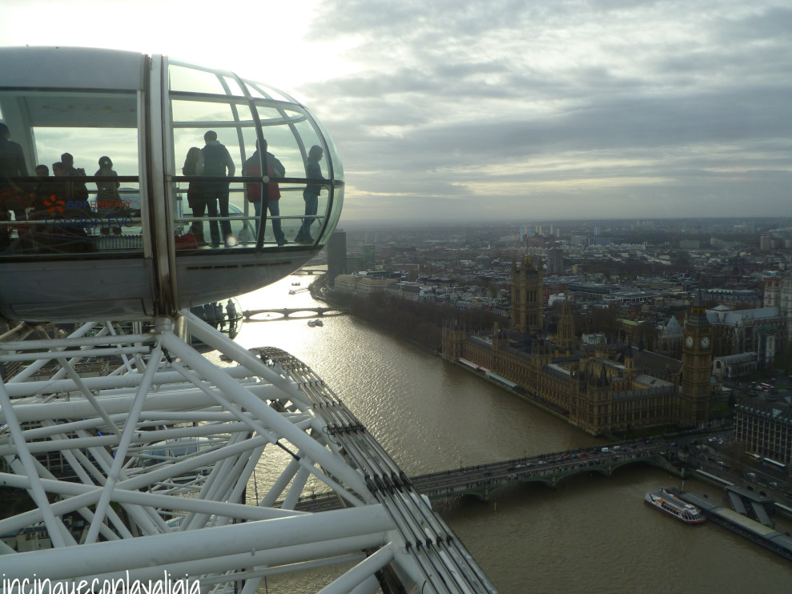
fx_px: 664
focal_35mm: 29
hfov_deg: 61.6
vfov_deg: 48.2
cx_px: 409
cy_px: 307
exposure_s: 1/400
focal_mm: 5
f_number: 3.3
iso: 80
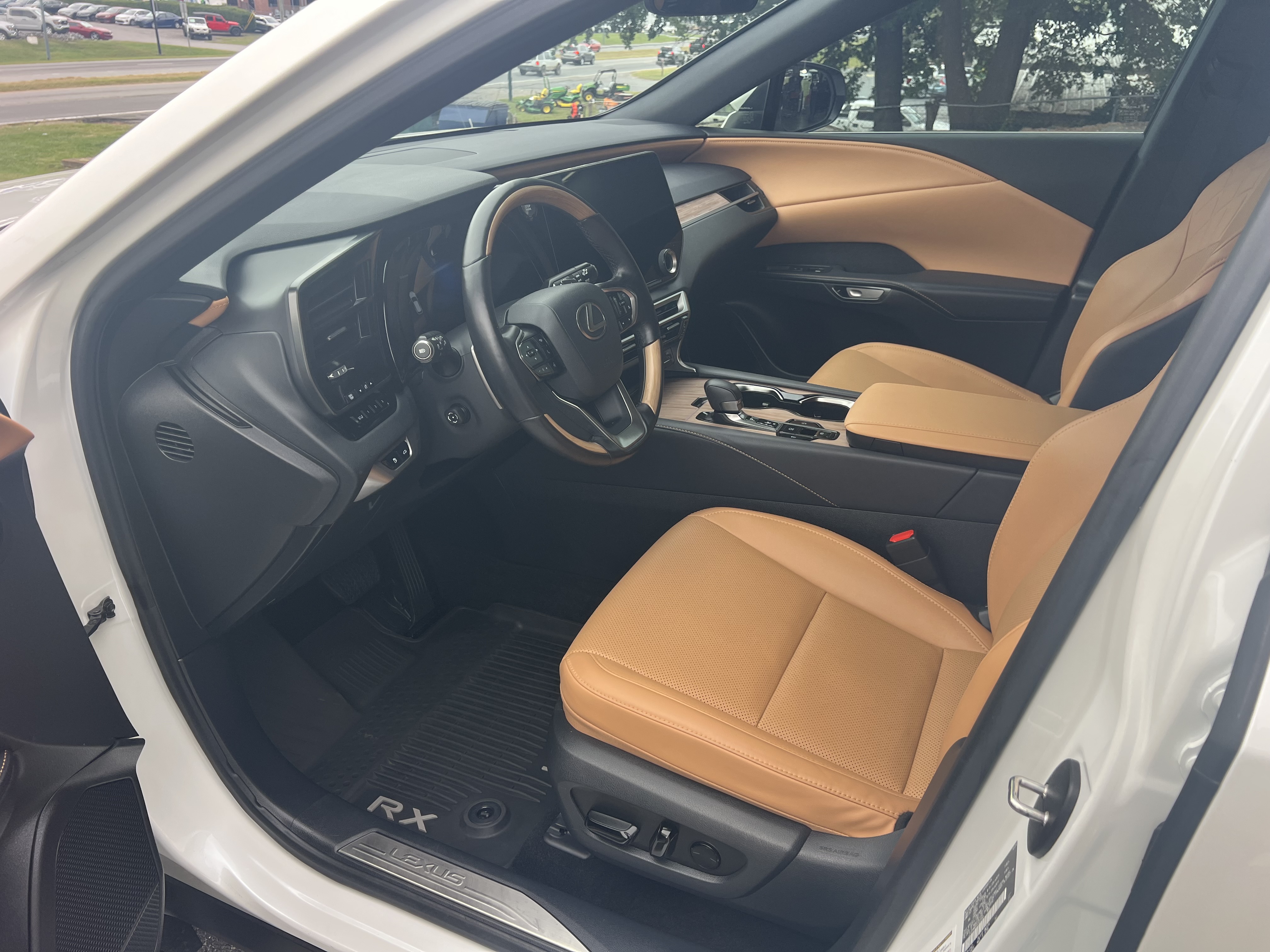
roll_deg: -1.5
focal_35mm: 26
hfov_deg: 67.3
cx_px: 635
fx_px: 954
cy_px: 476
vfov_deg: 53.1
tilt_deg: -26.3
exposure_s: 1/295
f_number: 1.5
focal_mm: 5.7
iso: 50
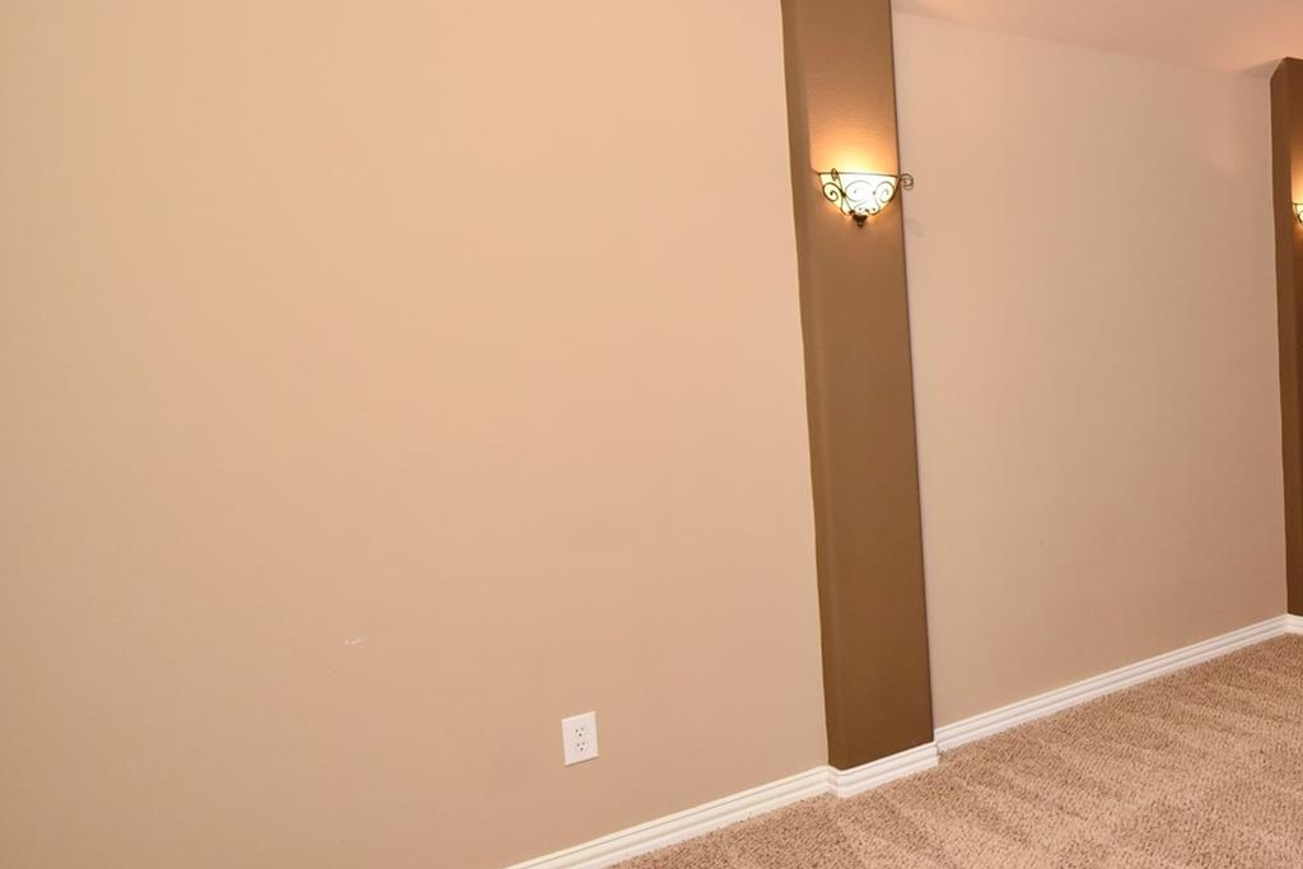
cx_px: 1284
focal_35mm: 30
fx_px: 1086
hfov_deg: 50.8
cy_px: 375
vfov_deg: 43.5
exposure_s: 1/60
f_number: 2.8
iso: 2200
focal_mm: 15
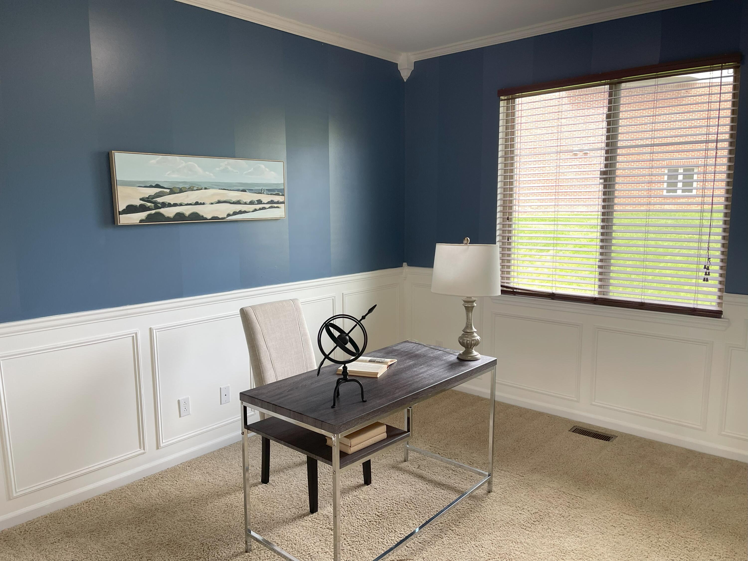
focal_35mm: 25
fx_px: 540
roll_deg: +0.5
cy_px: 280
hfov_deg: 69.4
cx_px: 374
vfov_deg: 54.9
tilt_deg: -9.7
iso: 80
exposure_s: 1/120
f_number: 1.6
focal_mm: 5.1
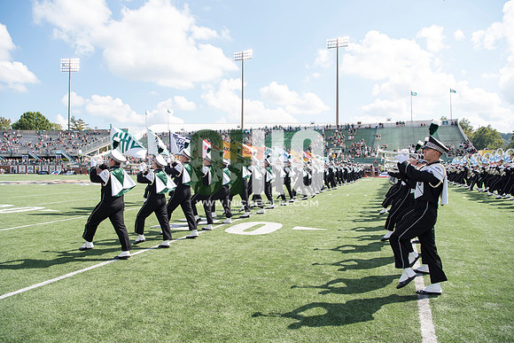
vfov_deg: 53.2
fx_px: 343
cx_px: 257
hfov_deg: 73.7
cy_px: 172
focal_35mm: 24
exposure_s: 1/500
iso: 200
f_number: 5.6
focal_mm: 24
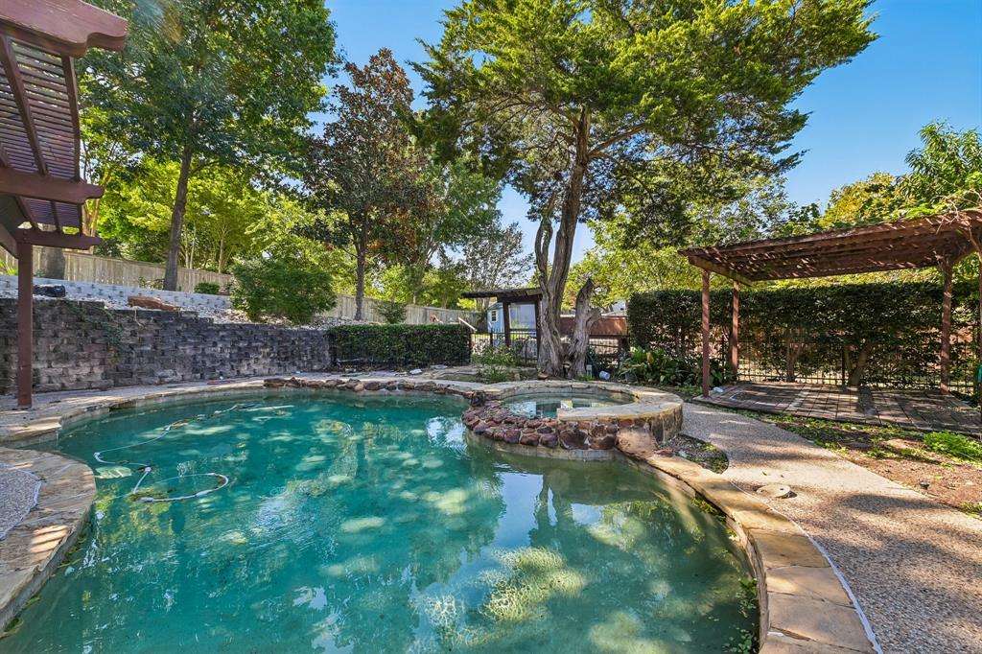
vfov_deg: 81.2
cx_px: 491
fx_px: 382
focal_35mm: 14
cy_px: 327
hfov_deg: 104.3
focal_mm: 14
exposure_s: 1/125
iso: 400
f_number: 8
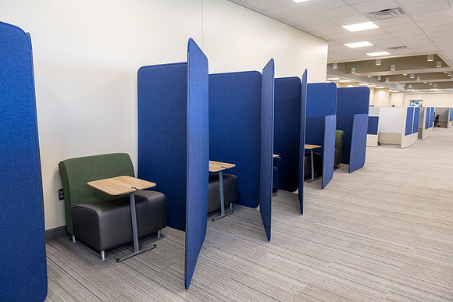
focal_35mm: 24
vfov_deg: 53.2
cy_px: 151
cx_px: 226
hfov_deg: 73.7
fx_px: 302
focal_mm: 24
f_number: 5
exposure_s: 1/80
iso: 1250
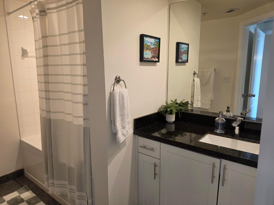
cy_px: 102
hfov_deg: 73.9
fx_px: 182
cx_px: 137
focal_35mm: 23
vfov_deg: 58.9
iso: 125
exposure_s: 1/120
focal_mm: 6.5
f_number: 1.4
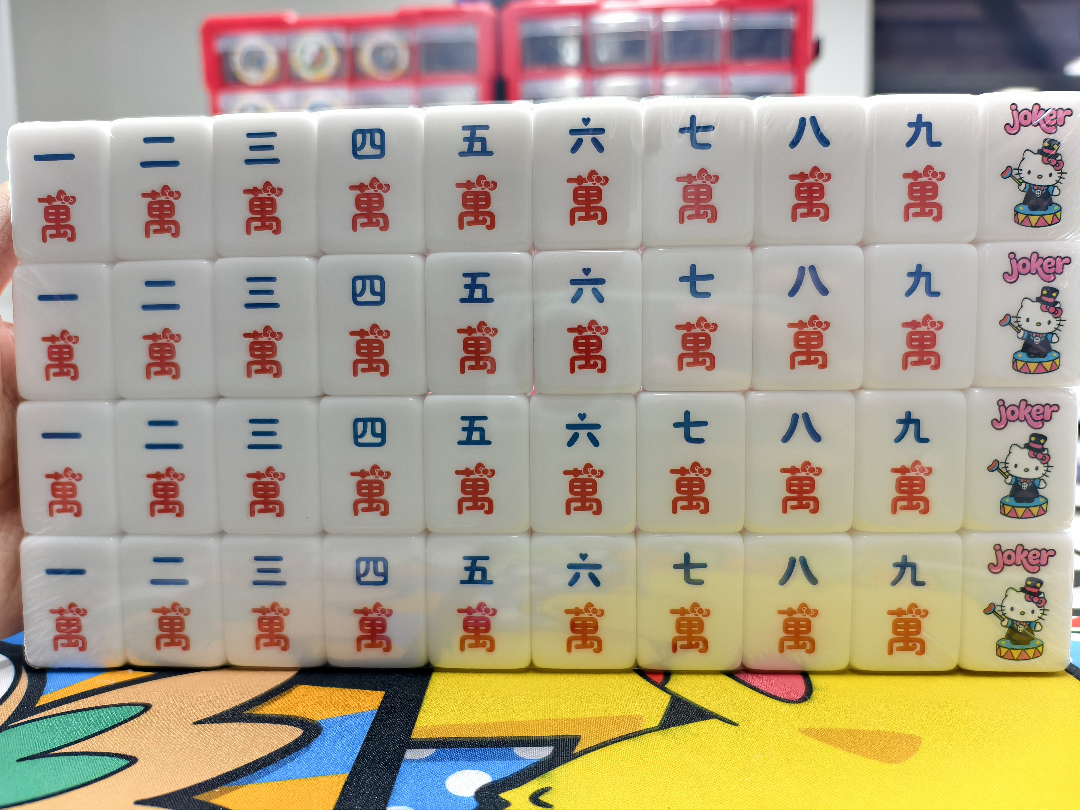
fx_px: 718
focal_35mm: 23
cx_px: 540
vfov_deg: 58.9
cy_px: 405
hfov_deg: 73.9
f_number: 1.57
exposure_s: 1/50
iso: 713
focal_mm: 6.54
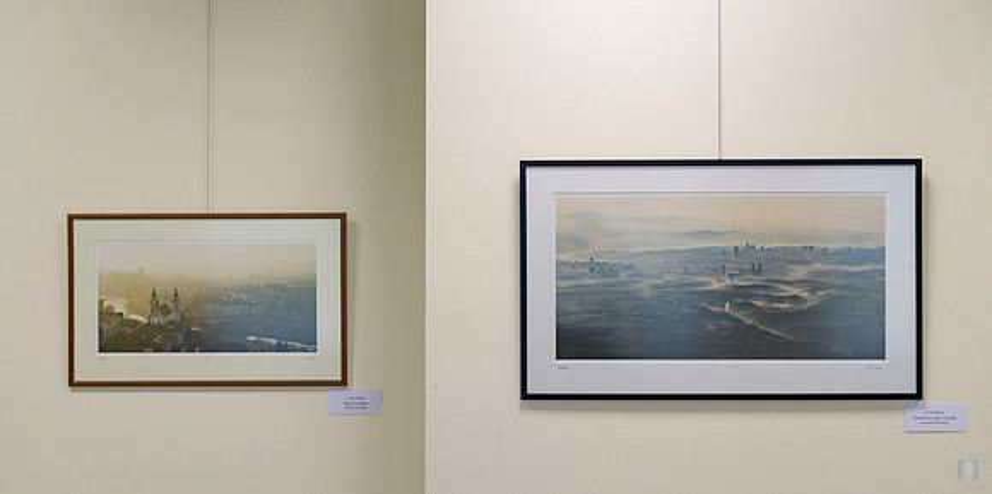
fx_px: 1714
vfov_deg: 16.4
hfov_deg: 32.3
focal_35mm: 67
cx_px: 489
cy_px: 242
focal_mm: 58
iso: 280
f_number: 2.8
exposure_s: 1/125
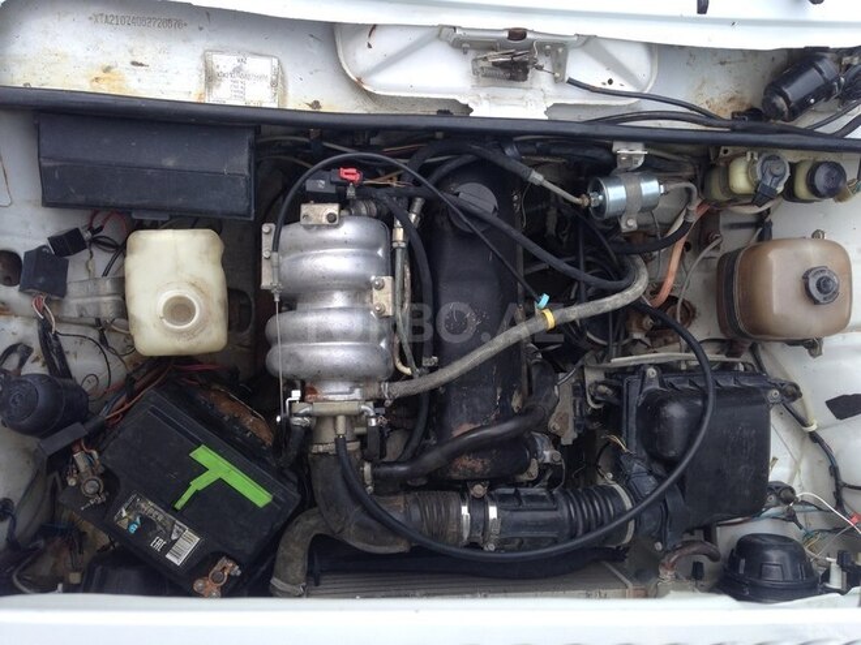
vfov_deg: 42.9
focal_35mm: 33
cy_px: 322
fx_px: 821
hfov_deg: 55.4
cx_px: 430
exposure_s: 1/165
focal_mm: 4.12
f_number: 2.4
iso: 50
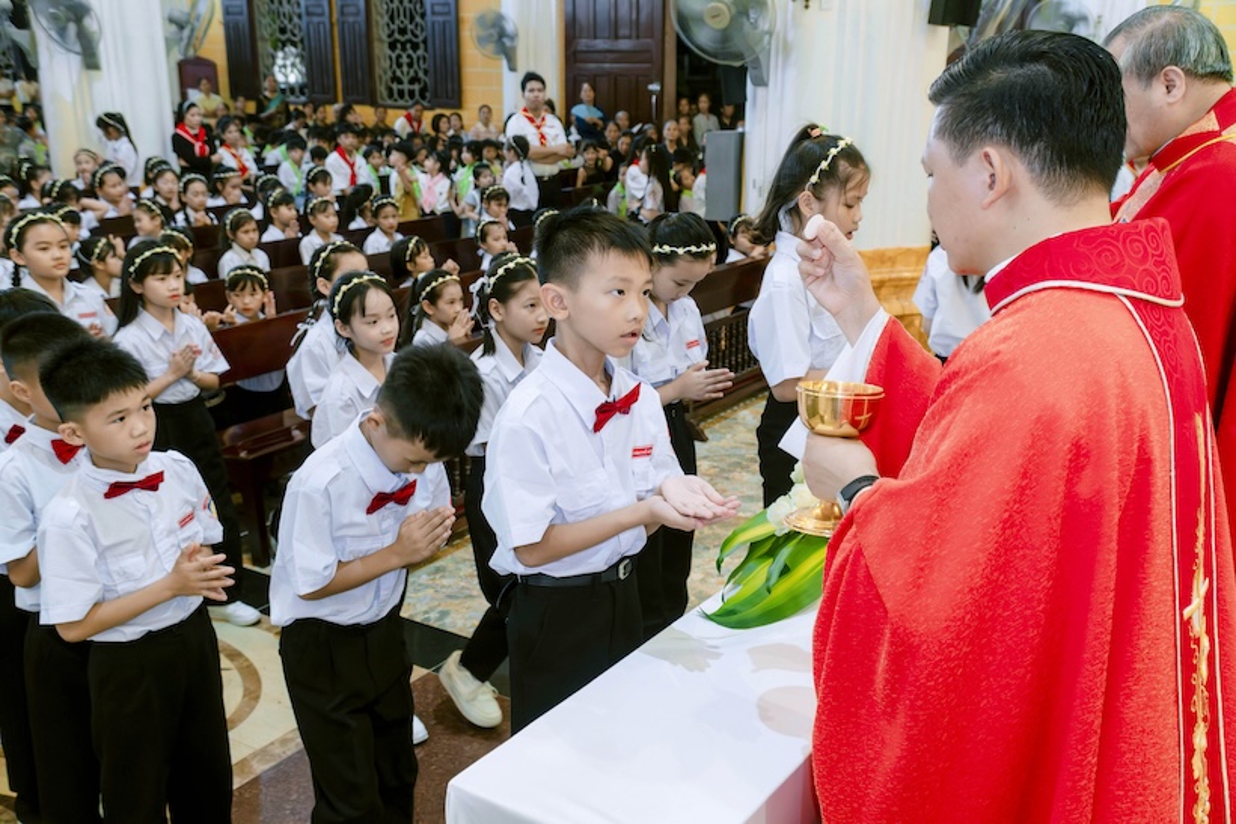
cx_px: 618
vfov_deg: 40.0
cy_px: 412
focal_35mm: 33
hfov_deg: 57.2
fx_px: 1133
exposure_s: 1/160
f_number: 4
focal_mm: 22
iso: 2000
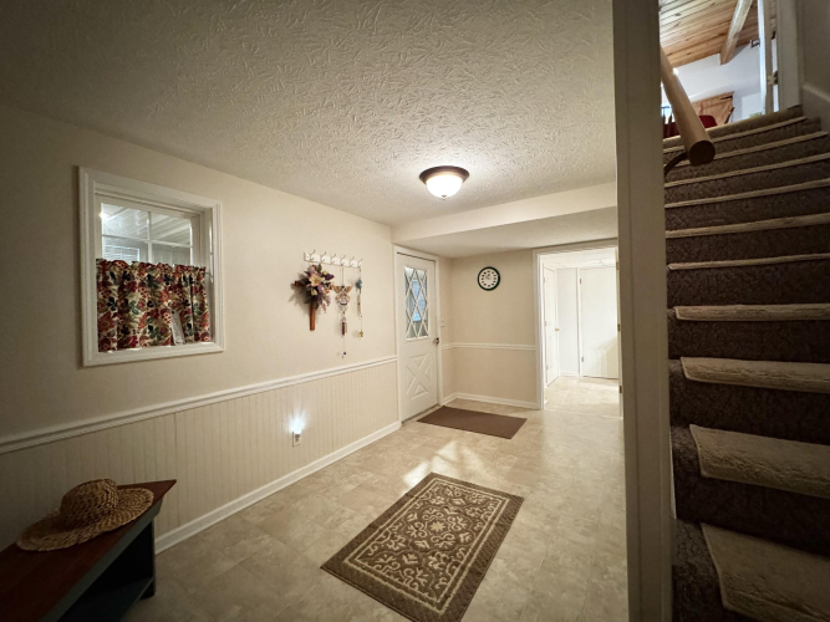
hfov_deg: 102.1
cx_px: 415
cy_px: 311
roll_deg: +1.5
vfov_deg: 85.7
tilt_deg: -0.5
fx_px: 336
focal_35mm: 14
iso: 1000
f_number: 2.2
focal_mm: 2.22
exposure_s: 1/40
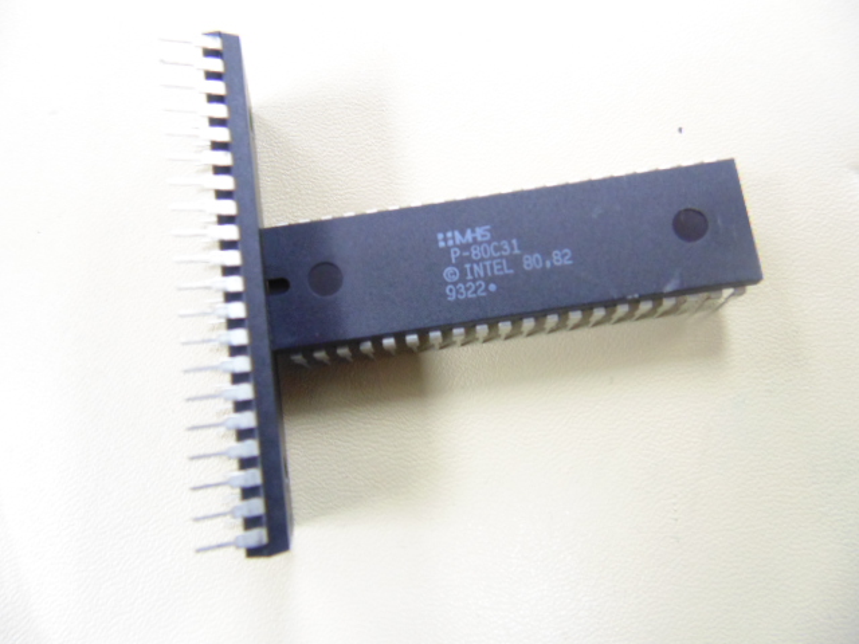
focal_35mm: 22
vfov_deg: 61.1
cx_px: 430
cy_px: 322
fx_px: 546
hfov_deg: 76.4
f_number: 3.1
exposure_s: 1/20
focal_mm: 4
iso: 400
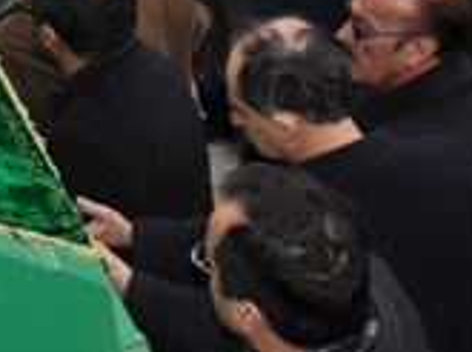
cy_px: 66
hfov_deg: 18.0
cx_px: -152
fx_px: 1388
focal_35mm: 102
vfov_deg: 14.4
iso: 200
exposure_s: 1/200
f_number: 8
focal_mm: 26
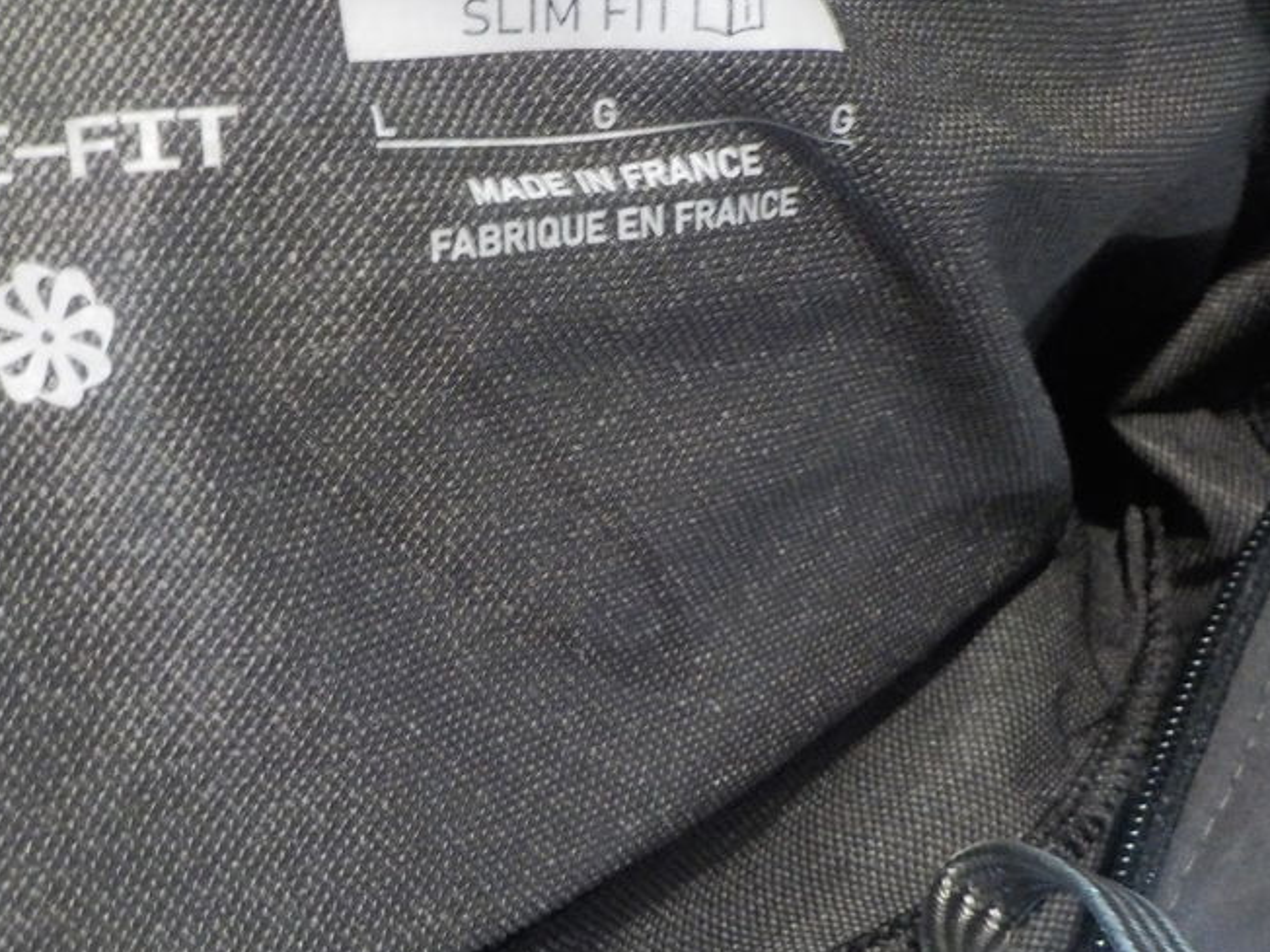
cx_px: 421
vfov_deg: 31.2
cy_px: 306
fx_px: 1688
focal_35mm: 46
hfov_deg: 40.7
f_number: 3.3
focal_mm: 4.1
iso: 450
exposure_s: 1/8
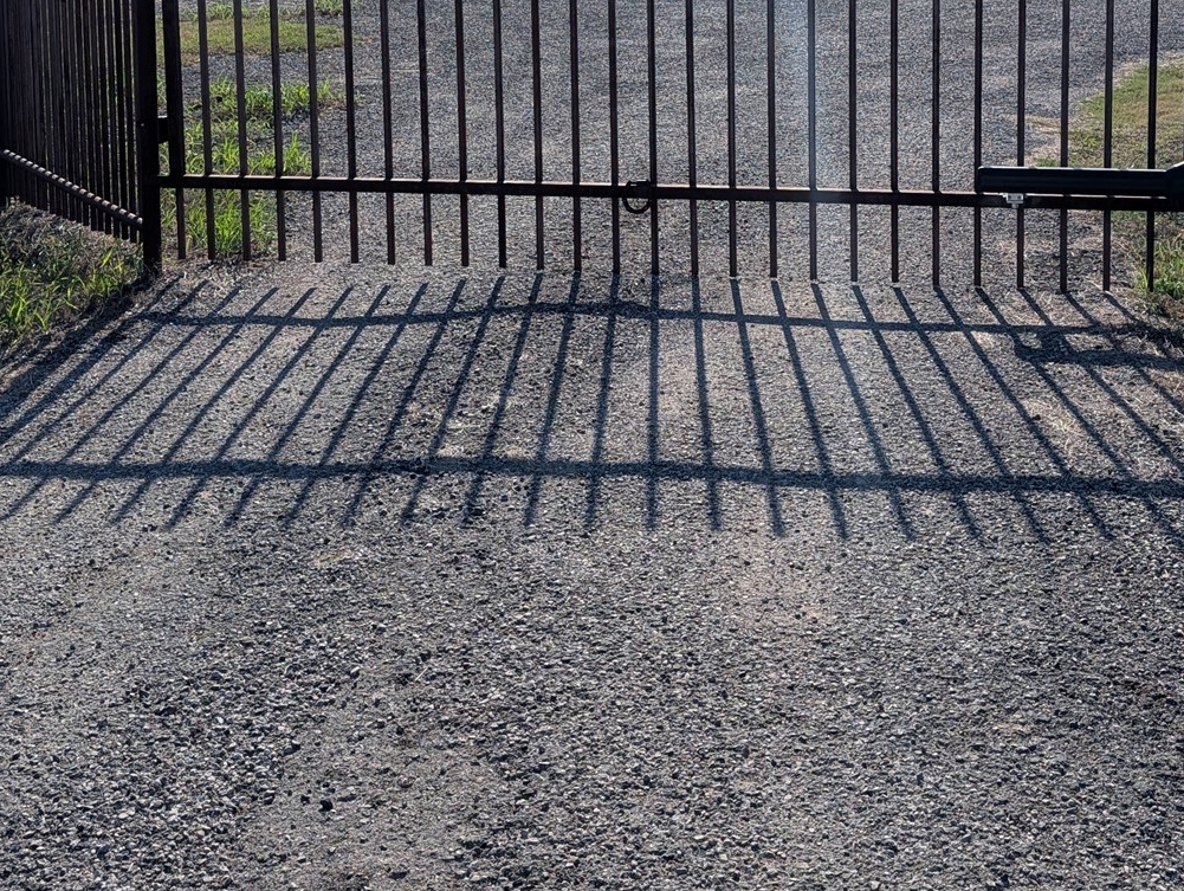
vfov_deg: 28.7
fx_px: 1678
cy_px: 106
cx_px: 684
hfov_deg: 38.8
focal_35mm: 49
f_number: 1.68
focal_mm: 6.9
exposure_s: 1/1923
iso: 20
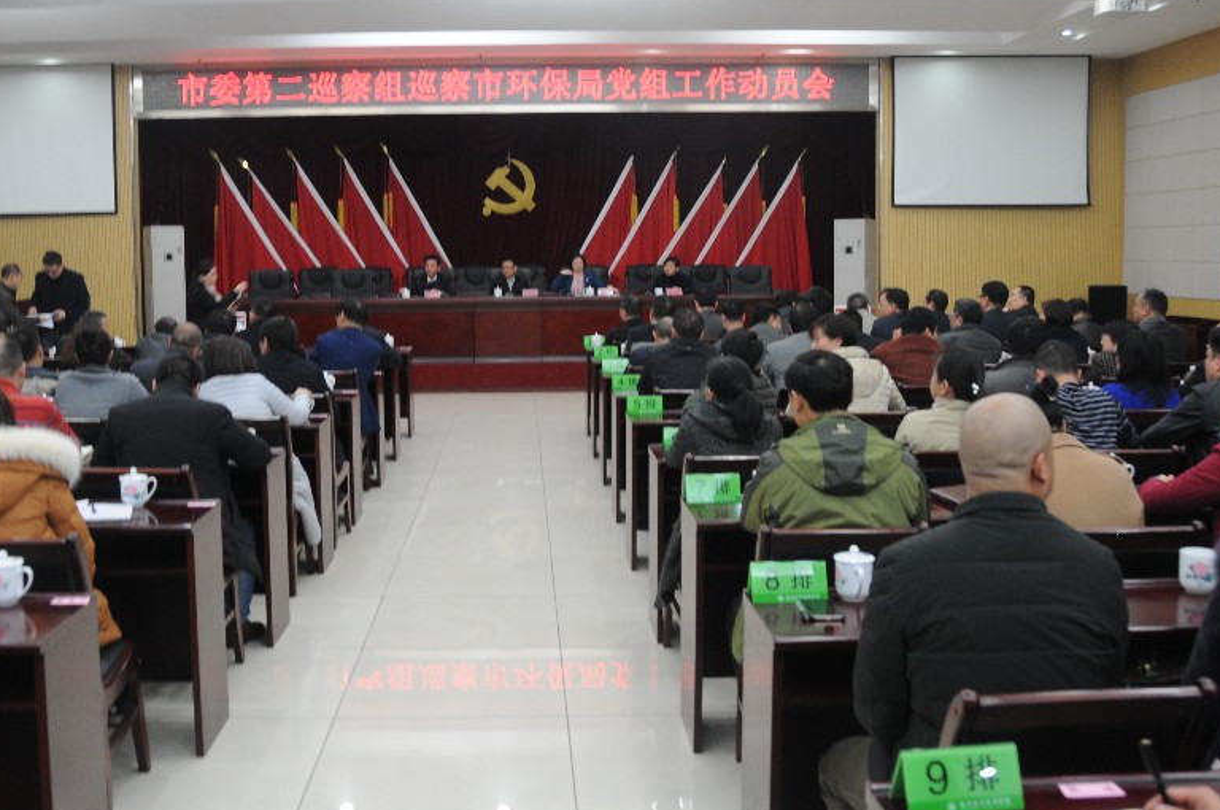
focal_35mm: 48
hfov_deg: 41.1
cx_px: 543
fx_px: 1625
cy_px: 345
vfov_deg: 28.0
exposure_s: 1/20
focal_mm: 24
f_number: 4.5
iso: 640
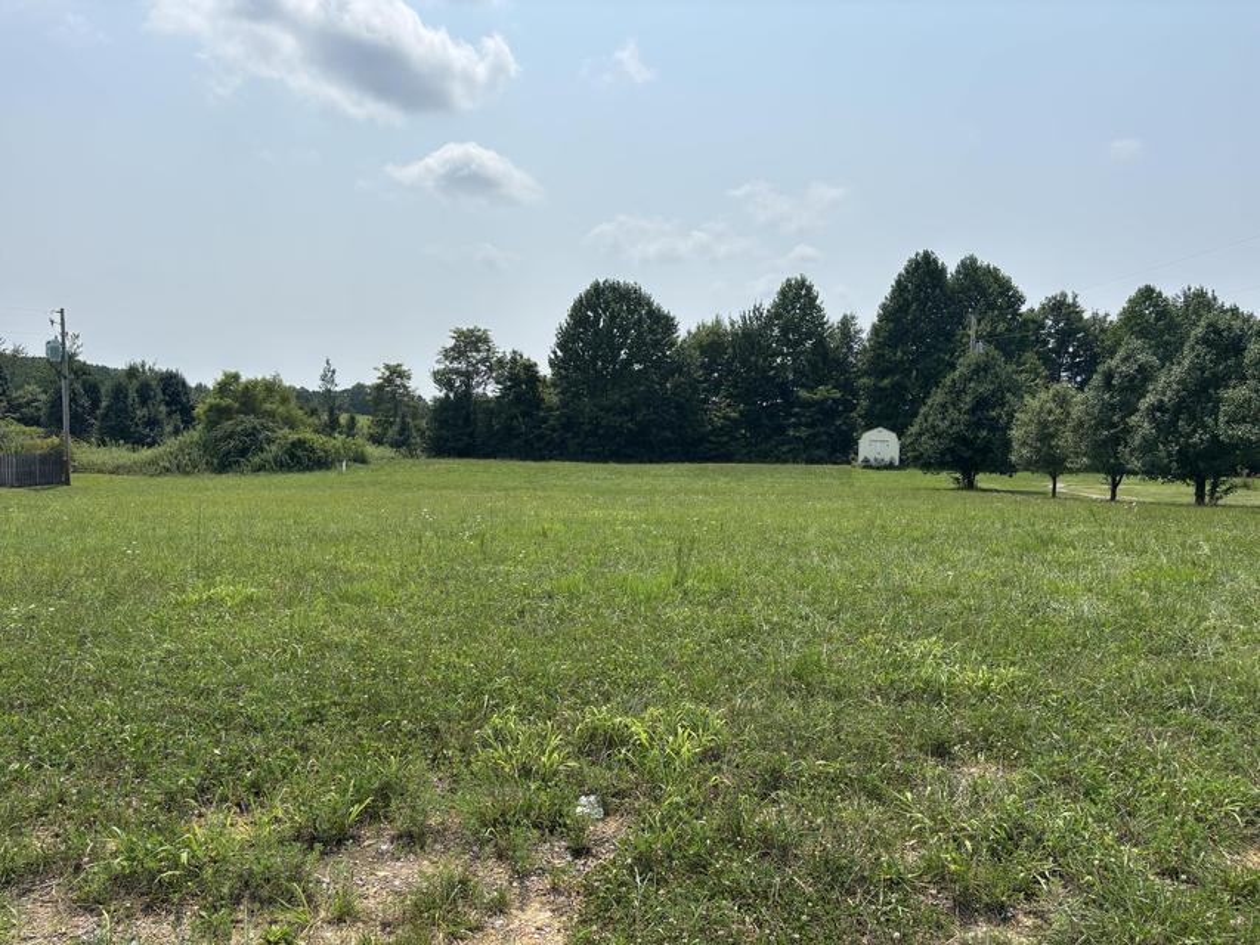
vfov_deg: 53.1
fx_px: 947
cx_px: 630
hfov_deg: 67.3
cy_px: 472
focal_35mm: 26
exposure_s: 1/5348
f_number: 1.6
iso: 50
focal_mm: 5.96
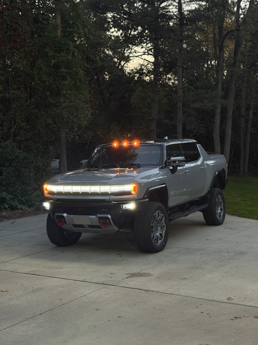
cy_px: 172
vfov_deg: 39.7
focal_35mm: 48
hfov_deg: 30.3
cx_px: 129
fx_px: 477
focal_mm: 6.76
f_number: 1.78
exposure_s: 1/40
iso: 400
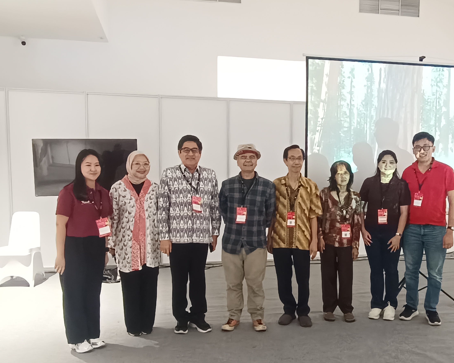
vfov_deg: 60.5
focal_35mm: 23
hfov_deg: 71.3
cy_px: 214
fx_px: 309
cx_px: 287
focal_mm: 1.66
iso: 861
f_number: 2.2
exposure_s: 1/25
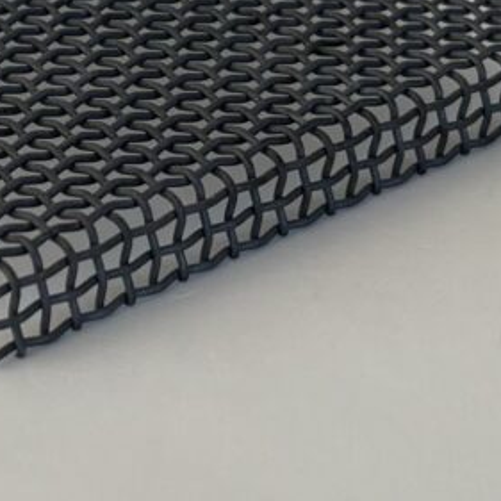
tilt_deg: -27.1
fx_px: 1032
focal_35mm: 63
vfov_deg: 26.5
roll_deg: -0.2
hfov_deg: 26.8
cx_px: 111
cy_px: 64
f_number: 1.6
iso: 32
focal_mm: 5.1
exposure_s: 1/121
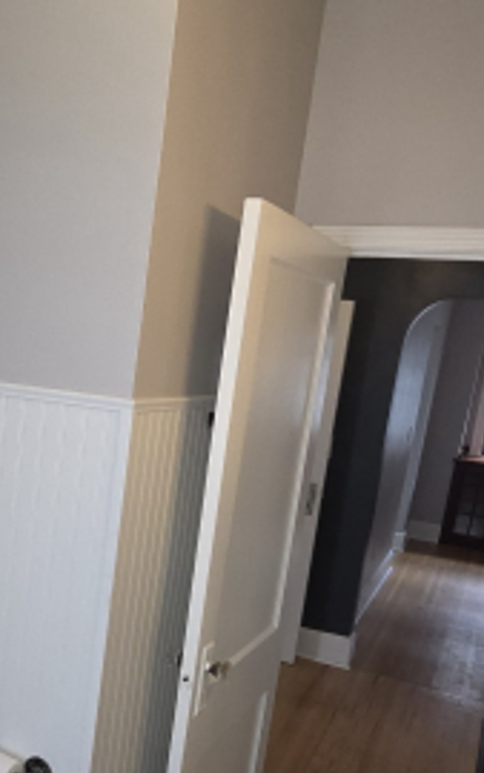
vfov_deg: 55.5
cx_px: 67
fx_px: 717
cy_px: 515
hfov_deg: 35.5
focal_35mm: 34
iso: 100
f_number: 2.2
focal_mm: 2.2
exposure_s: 1/60
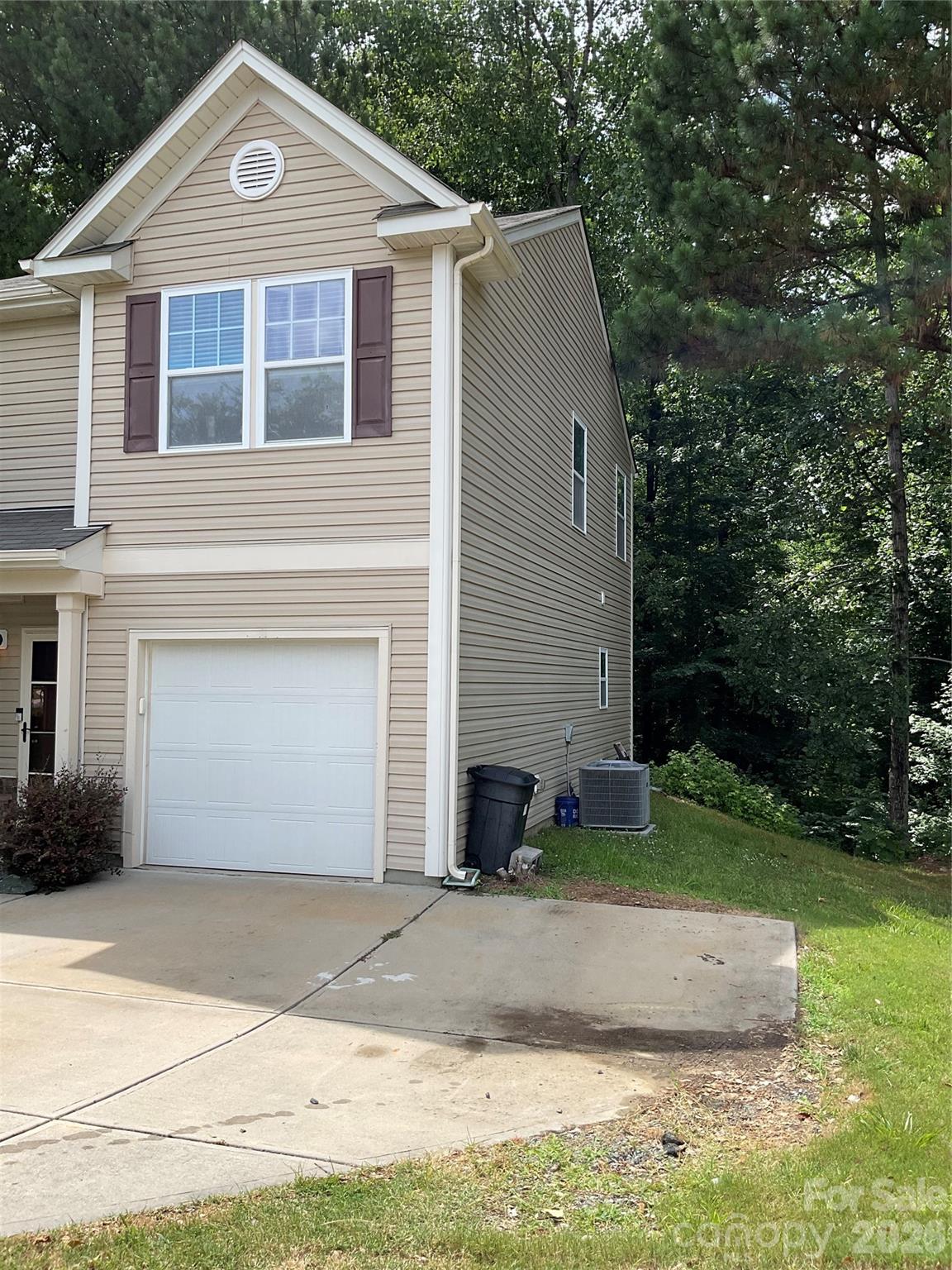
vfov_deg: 61.7
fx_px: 1063
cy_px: 635
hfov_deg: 48.2
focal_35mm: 29
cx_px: 476
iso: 16
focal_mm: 3
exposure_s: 1/962
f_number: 1.8
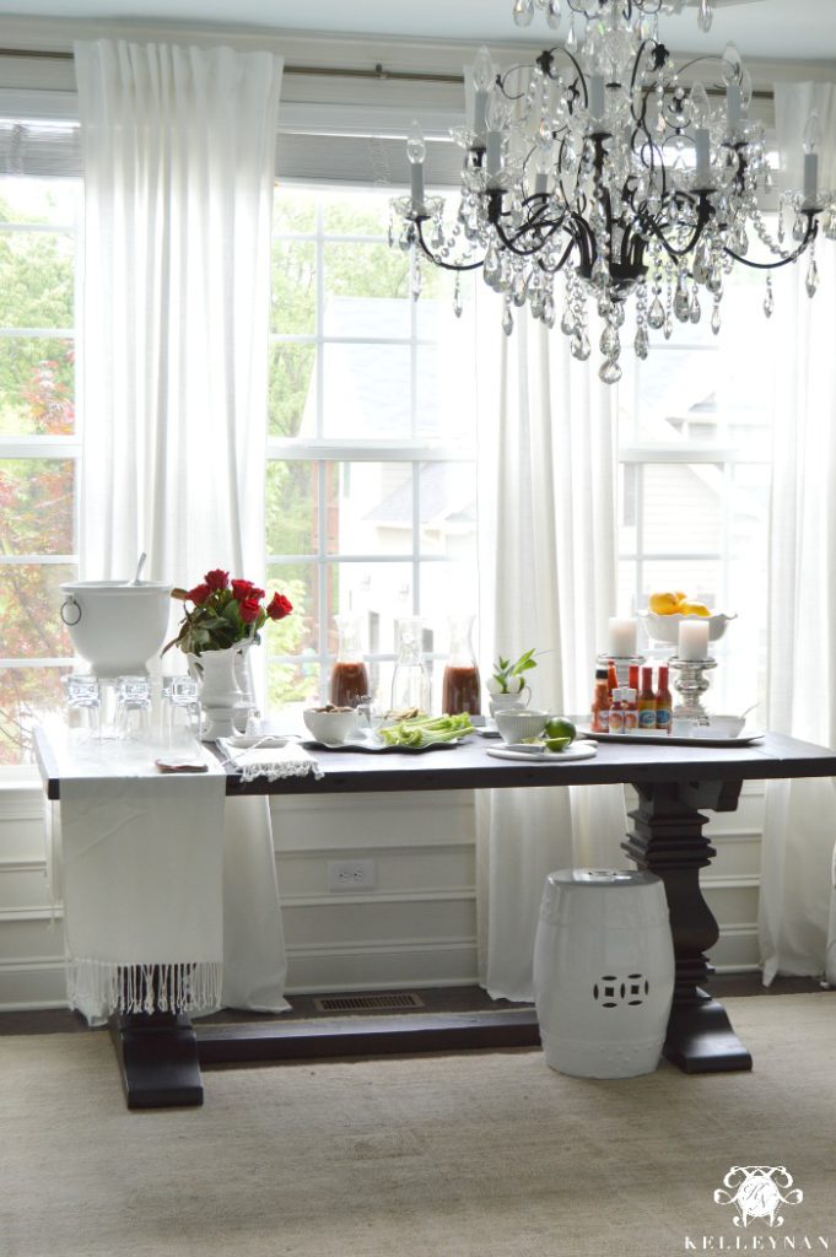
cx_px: 418
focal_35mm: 52
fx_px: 1832
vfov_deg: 37.9
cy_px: 628
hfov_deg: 25.7
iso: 400
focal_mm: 35
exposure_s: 1/40
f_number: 4.5
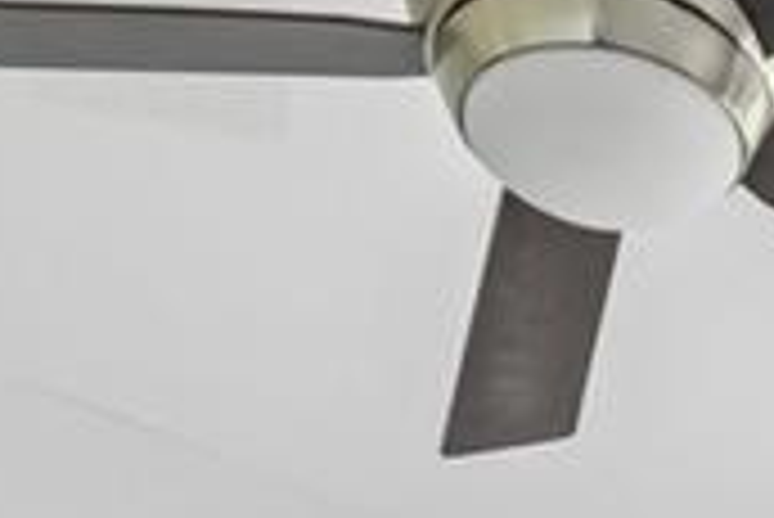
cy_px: 1390
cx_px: 1120
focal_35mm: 98
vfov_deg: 10.9
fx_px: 2108
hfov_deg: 18.7
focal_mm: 16.5
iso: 400
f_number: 8
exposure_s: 1/13
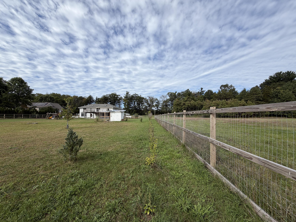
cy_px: 111
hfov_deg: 102.1
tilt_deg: +1.9
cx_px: 148
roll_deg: -2.9
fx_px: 120
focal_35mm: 14
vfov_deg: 85.7
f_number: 2.2
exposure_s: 1/830
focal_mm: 2.22
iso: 20
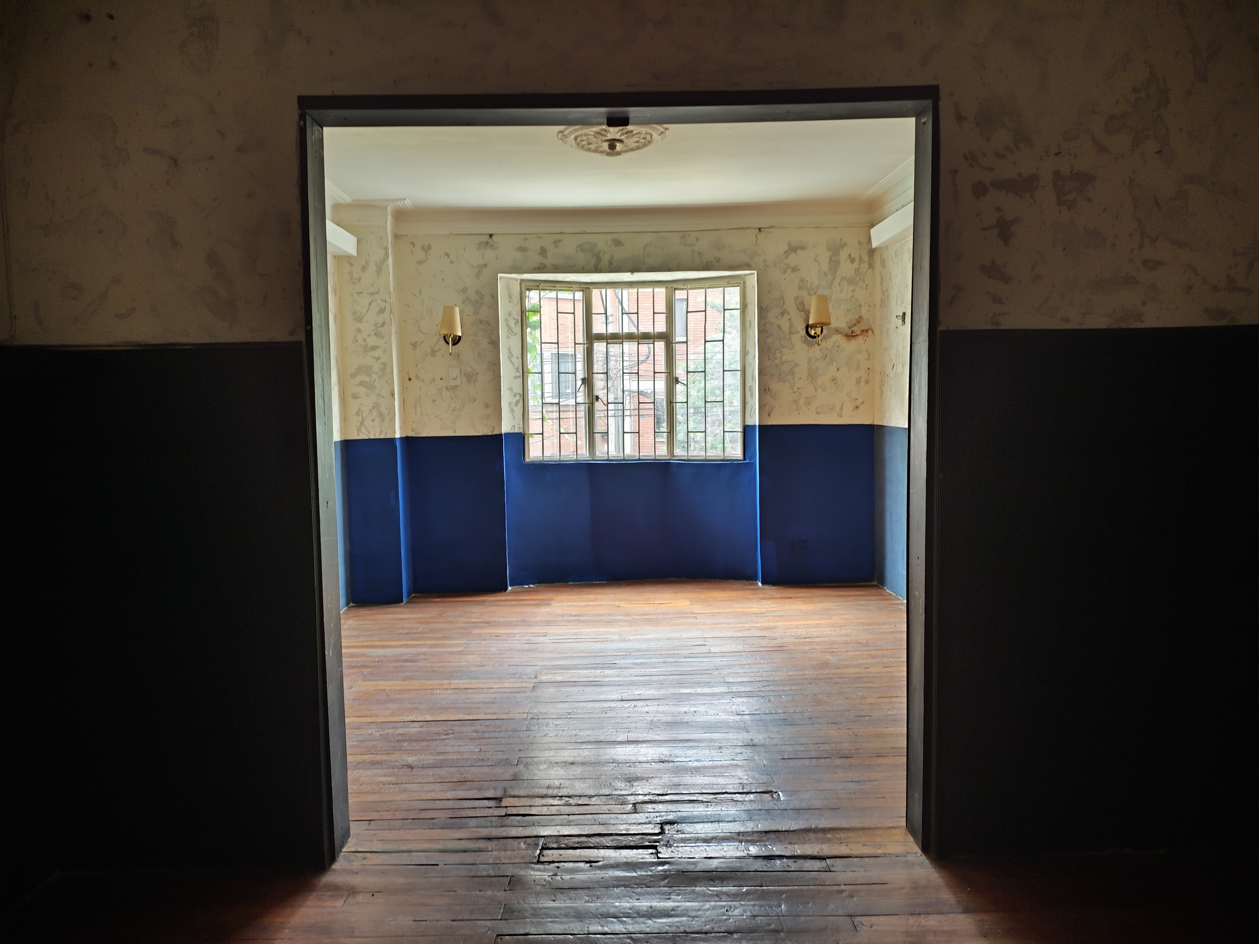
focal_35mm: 26
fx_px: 946
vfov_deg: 53.1
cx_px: 630
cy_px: 472
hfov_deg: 67.3
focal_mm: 4.94
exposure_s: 1/33.3
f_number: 1.59
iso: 160
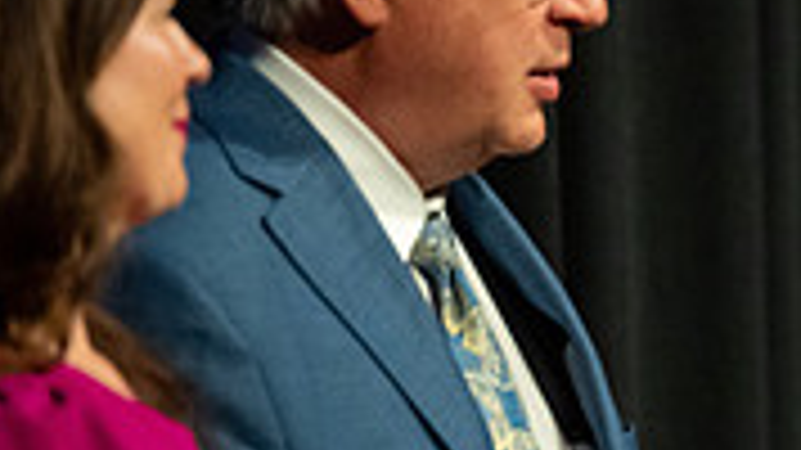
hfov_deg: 3.2
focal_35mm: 682
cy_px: 187
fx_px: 14481
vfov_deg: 1.8
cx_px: 1246
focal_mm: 200
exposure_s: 1/320
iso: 2000
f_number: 2.8
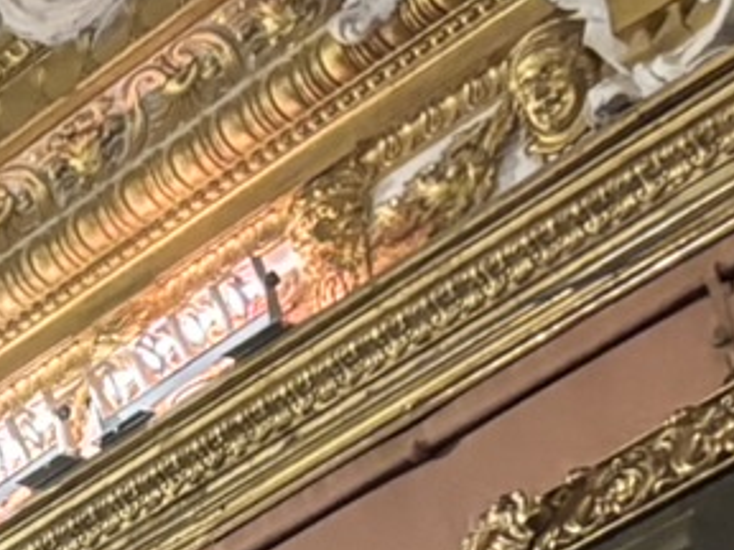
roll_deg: +3.6
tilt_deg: +12.7
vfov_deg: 7.0
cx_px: -1295
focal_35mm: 185
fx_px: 3923
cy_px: 1765
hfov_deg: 9.1
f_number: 1.6
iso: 500
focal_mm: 5.96
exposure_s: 1/50
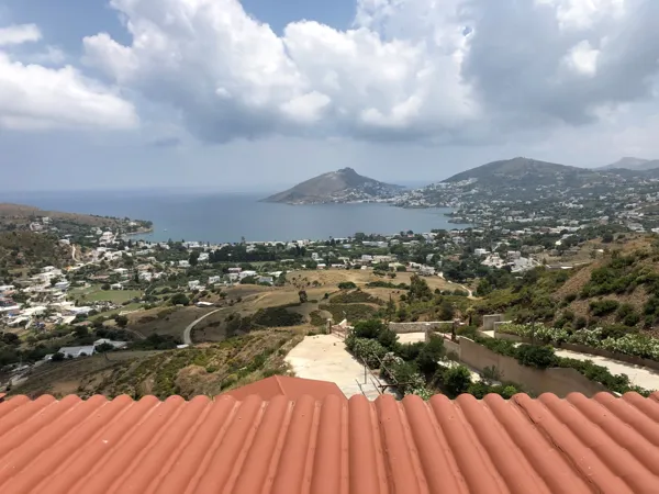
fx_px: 533
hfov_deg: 63.4
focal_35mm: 28
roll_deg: +2.6
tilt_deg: -8.4
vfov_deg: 49.7
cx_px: 330
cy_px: 247
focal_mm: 4
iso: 25
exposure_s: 1/3472
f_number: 1.8
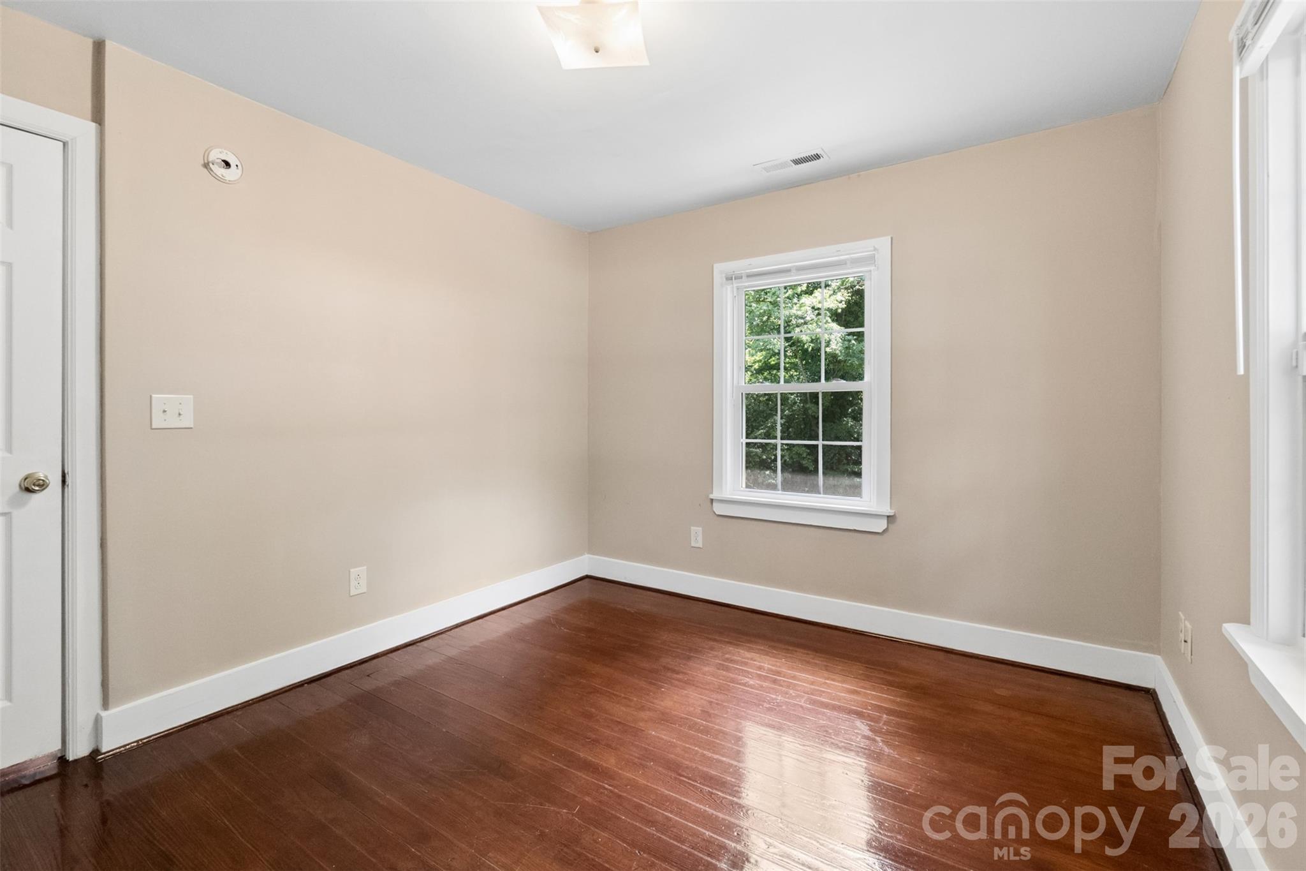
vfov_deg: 77.3
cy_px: 436
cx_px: 653
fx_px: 544
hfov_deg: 100.4
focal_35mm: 15
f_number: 7.1
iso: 2500
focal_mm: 10
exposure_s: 1/30
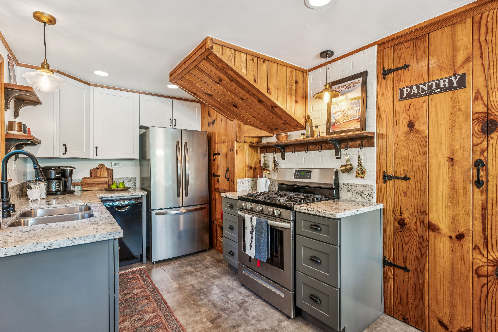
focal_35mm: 17
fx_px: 238
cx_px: 249
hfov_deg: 92.6
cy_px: 166
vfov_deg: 69.8
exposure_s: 2
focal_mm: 17.2
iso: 100
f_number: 13
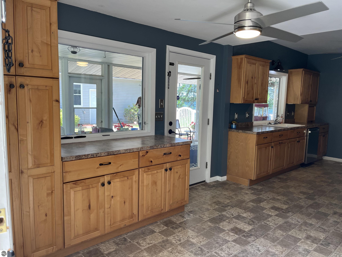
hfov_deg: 67.3
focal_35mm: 26
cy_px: 128
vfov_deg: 53.1
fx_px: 257
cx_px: 171
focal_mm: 5.1
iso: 64
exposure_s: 1/120
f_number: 1.6
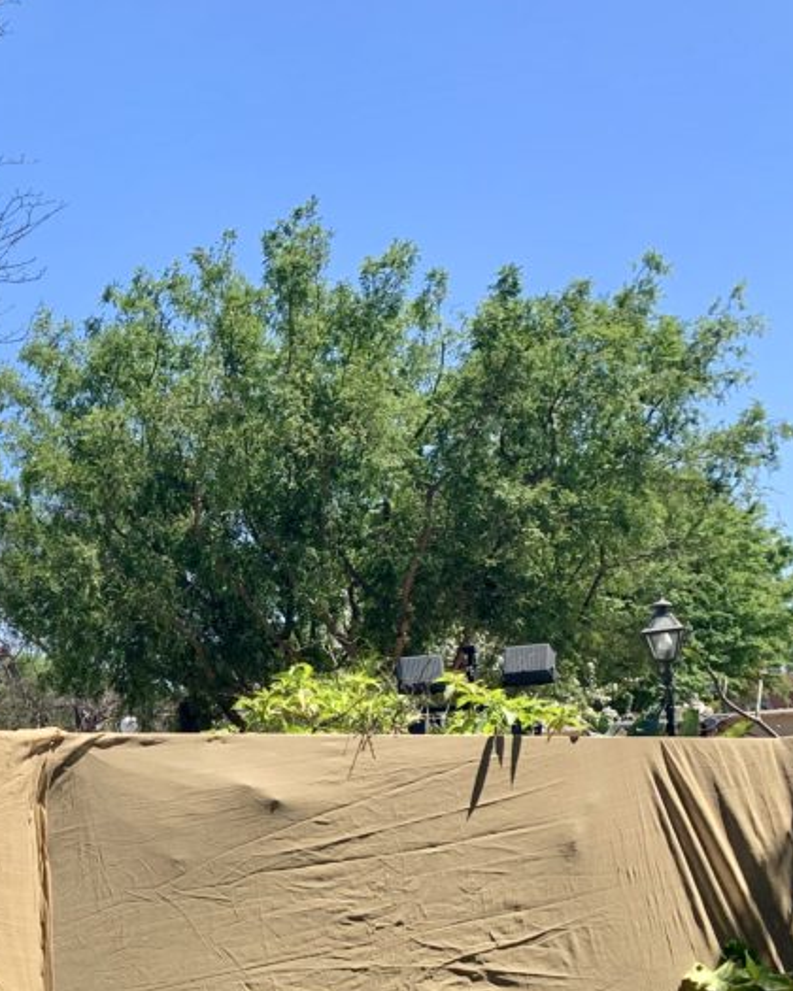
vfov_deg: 31.4
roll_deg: +1.2
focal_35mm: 58
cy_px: 832
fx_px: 1702
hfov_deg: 23.1
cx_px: -253
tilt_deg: +2.3
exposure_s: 1/1490
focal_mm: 4.25
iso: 25
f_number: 1.8
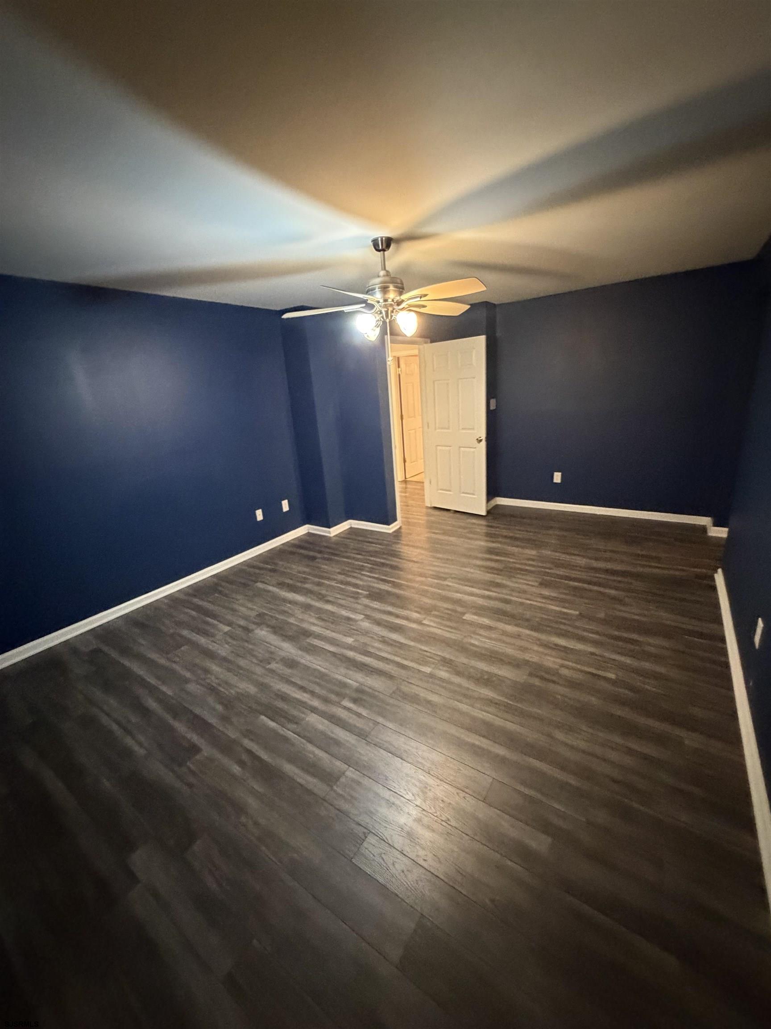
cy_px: 514
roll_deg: +4.3
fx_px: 416
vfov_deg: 102.1
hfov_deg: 85.7
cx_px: 386
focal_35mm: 14
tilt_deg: -17.7
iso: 1250
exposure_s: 1/40
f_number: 2.2
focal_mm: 2.22
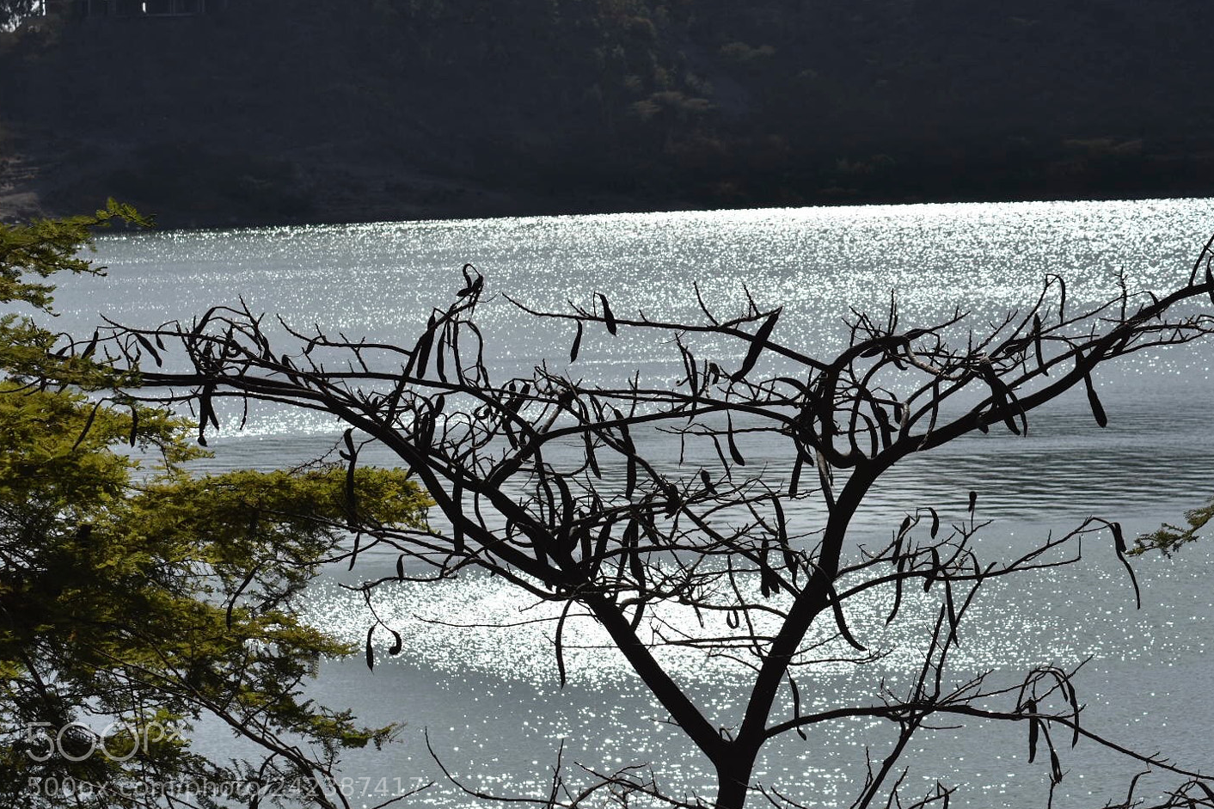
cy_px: 396
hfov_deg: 17.2
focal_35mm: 119
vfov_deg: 11.5
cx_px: 661
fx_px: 4012
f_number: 8
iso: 160
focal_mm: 70
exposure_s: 1/1000
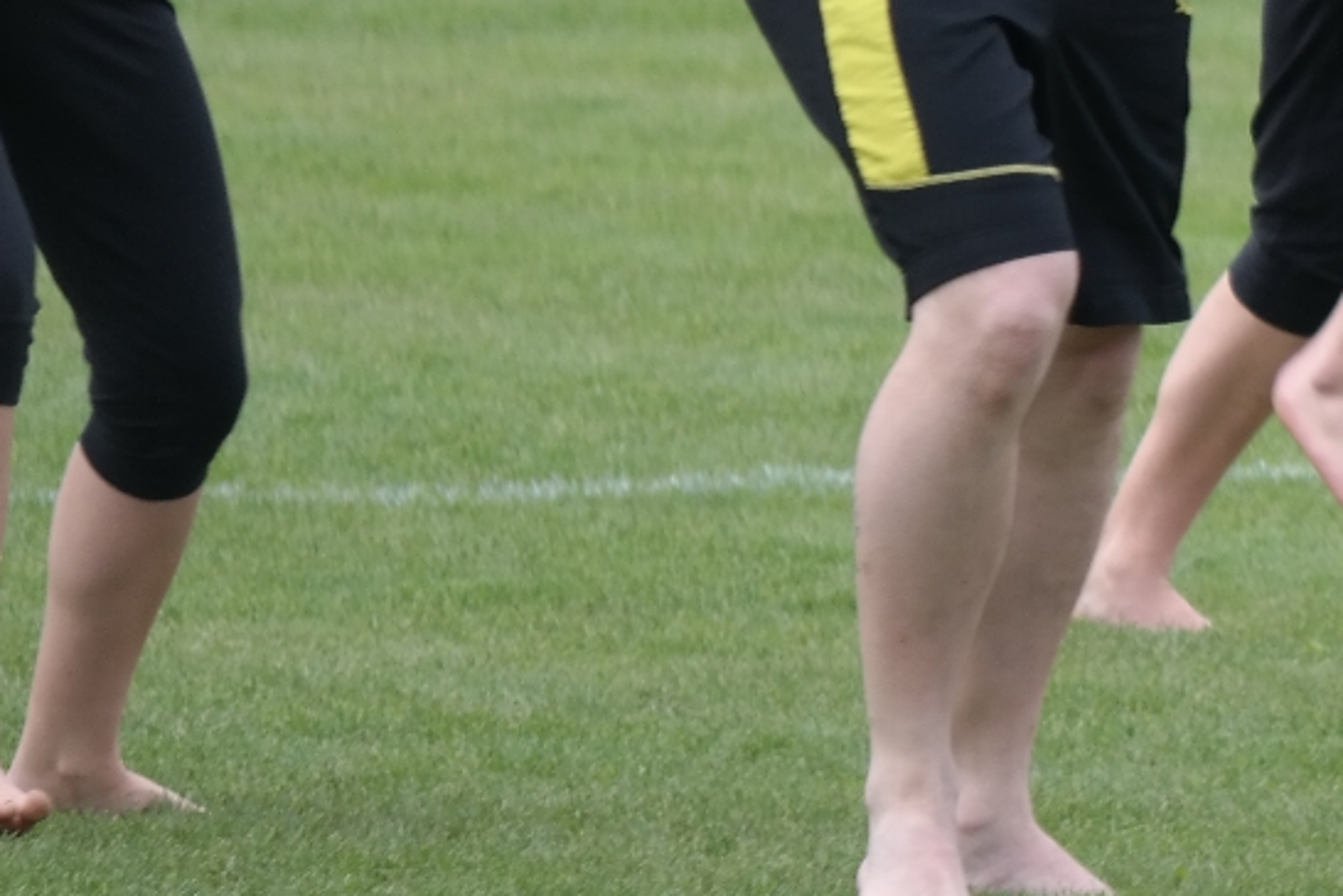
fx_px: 33684
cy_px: -54
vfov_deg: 1.5
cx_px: 1687
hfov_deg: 2.3
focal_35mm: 903
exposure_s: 1/250
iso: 200
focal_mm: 200
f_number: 5.6
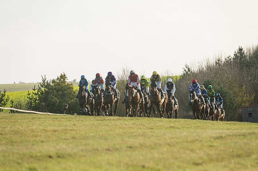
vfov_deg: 4.6
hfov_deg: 6.9
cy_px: 86
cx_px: 129
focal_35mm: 300
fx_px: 2150
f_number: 6.3
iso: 400
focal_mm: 300
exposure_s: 1/2000
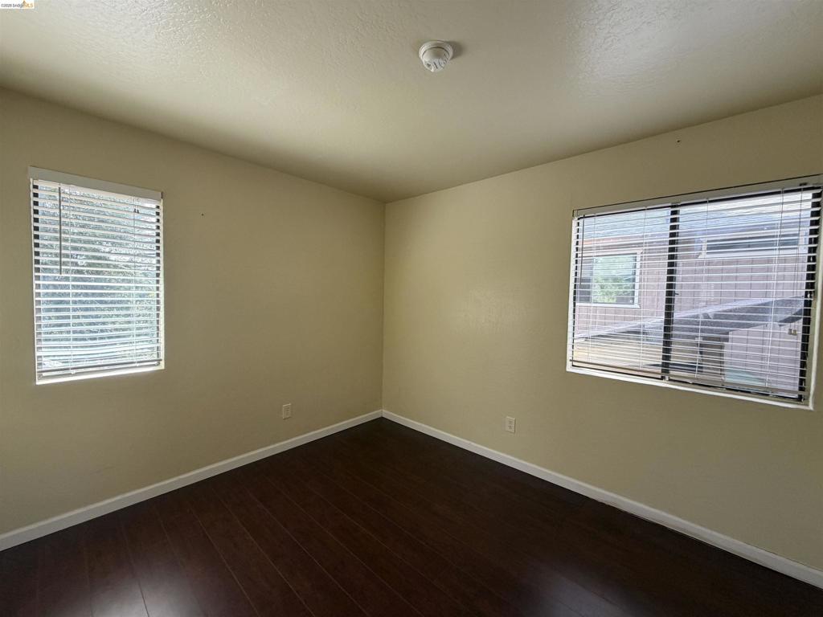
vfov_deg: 85.7
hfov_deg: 102.1
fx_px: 333
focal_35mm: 14
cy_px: 308
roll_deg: -0.2
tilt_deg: -2.5
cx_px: 412
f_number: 2.2
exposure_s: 1/121
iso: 125
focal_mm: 2.22
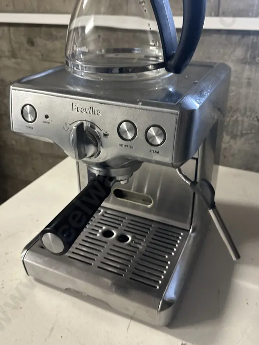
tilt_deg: -26.9
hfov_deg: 44.2
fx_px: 319
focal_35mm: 32
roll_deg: -0.4
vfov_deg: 56.6
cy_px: 147
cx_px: 131
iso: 250
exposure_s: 1/50
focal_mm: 6.86
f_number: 1.78
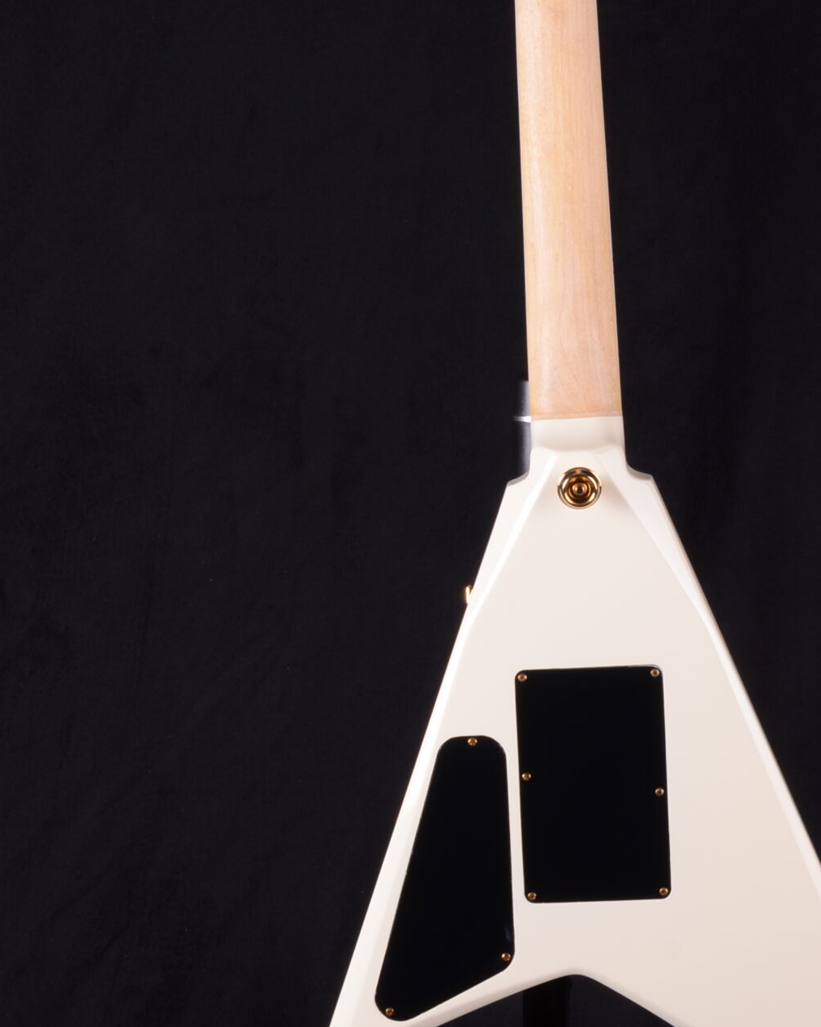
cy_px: 347
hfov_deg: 20.6
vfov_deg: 25.6
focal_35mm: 74
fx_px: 2248
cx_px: 561
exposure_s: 1/200
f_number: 14
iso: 200
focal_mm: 26
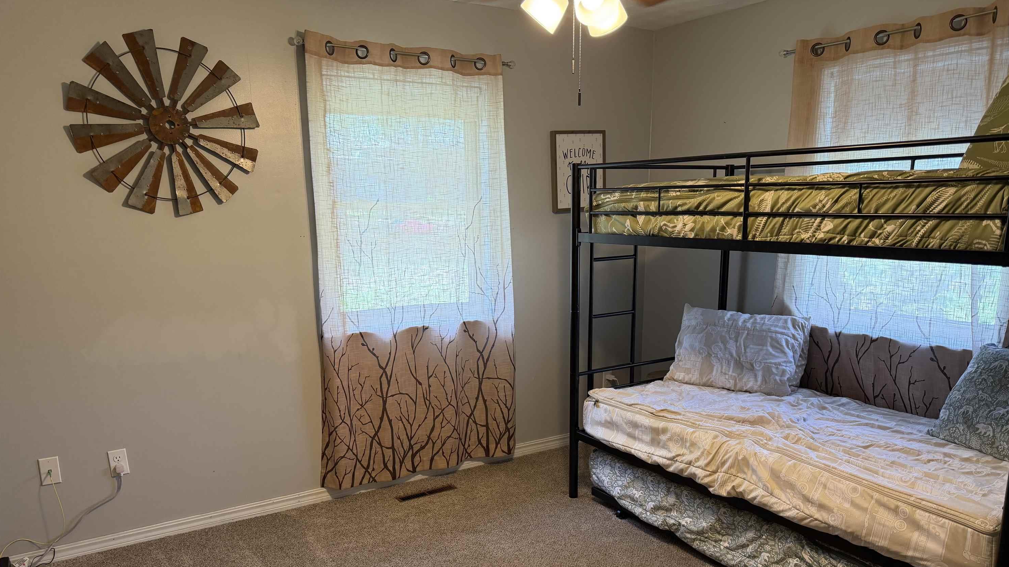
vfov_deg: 42.4
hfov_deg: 69.9
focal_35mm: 27
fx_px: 722
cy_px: 373
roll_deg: +0.7
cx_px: 508
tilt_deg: -13.6
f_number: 1.78
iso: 200
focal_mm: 6.76
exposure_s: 1/91
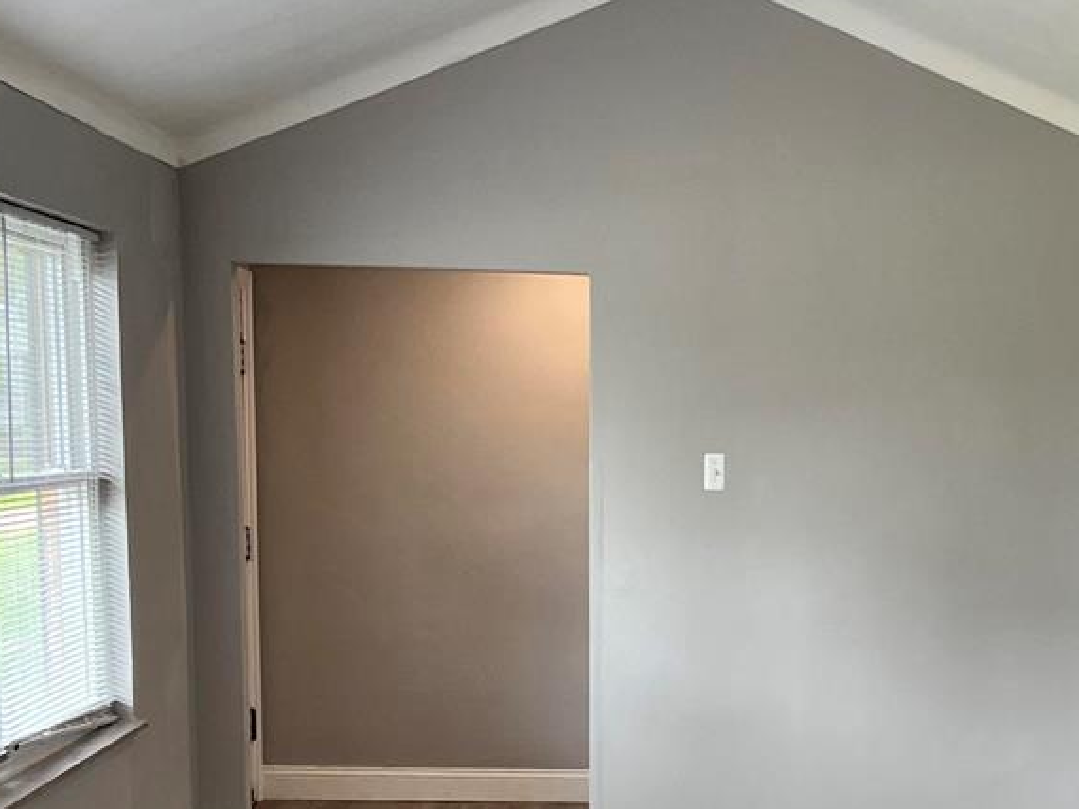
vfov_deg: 19.8
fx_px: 2274
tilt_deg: -9.5
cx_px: 731
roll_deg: -0.4
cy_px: 695
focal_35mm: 73
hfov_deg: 26.5
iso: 125
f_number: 1.5
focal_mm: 5.7
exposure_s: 1/120
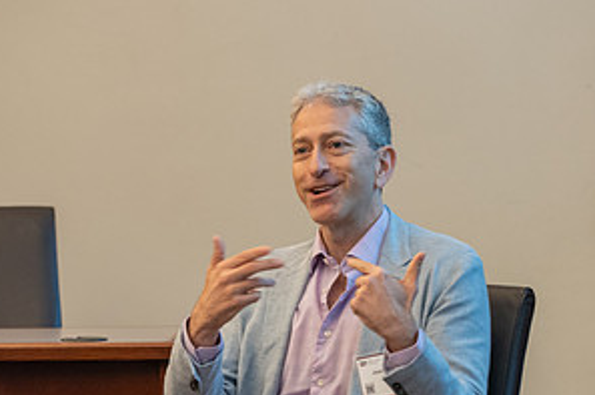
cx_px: 294
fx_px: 4521
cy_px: 255
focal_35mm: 274
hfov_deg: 7.5
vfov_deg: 5.0
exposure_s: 1/100
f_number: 2.8
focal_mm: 140
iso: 2000
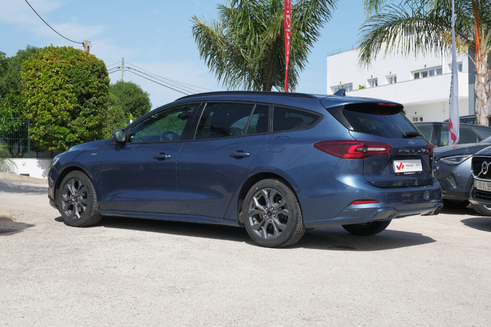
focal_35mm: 63
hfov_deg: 31.9
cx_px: 246
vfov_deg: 21.6
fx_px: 859
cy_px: 164
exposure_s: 1/250
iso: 160
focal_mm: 42
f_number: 9
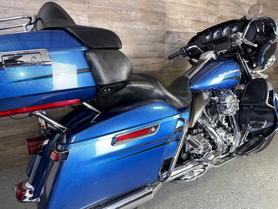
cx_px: 138
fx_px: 201
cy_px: 107
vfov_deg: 54.9
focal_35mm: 25
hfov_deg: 69.4
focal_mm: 6.76
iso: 64
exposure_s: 1/22
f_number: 1.78
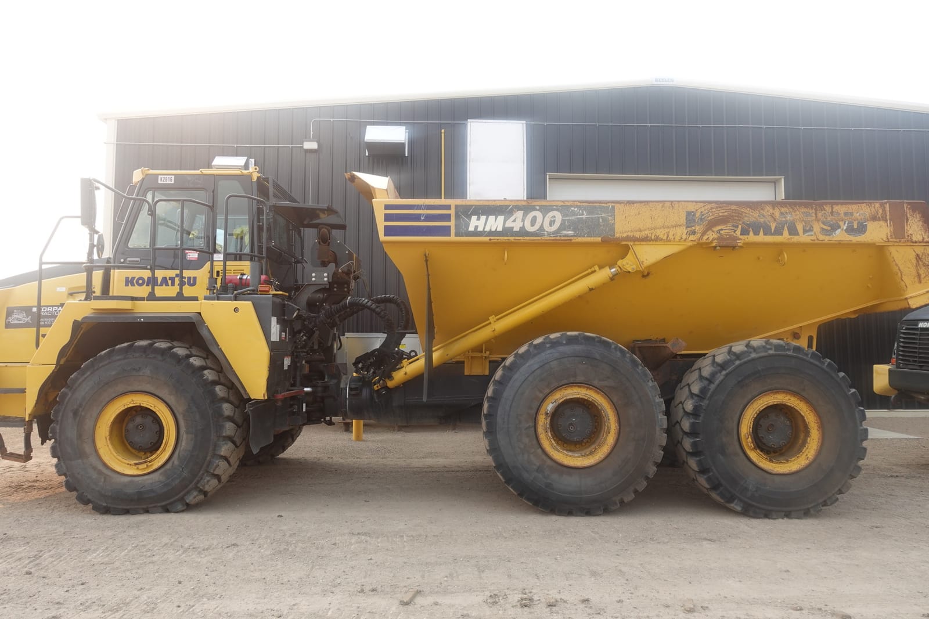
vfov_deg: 53.1
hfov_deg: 73.8
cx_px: 464
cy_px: 310
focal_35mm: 24
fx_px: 619
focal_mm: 9.4
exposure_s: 1/200
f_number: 4
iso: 125
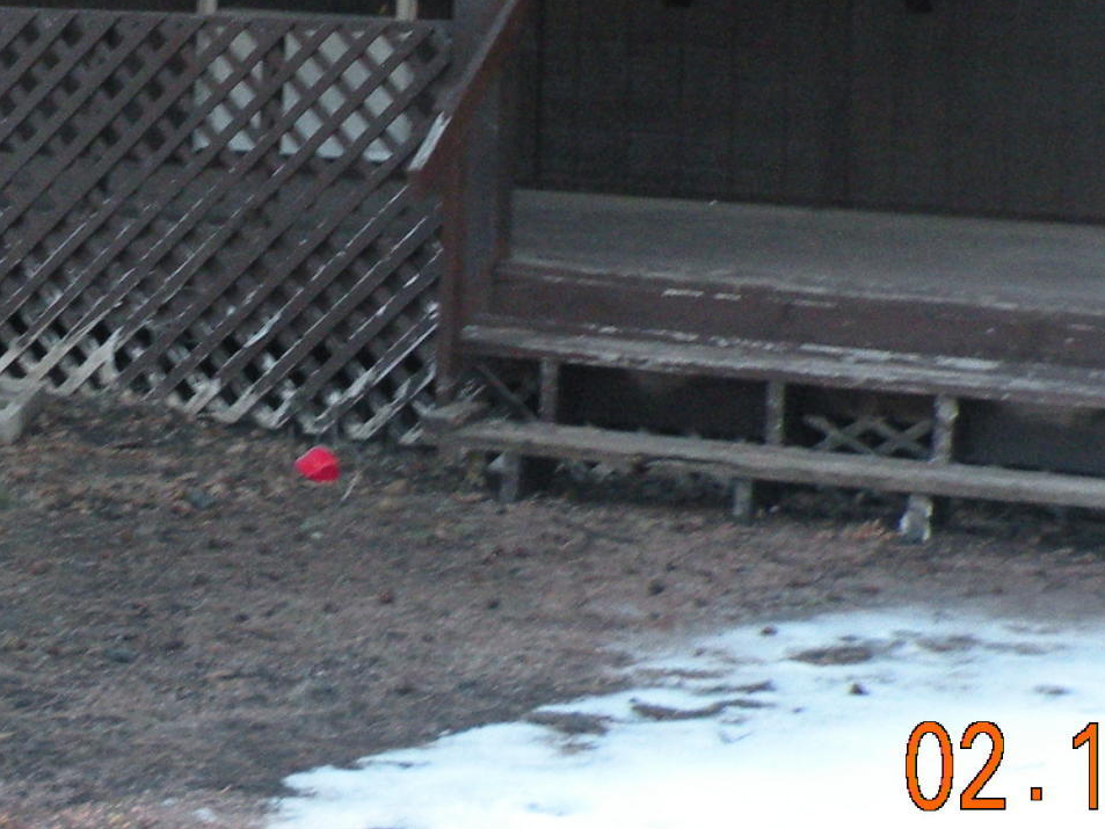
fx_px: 2714
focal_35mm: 85
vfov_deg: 16.4
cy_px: -266
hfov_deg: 22.7
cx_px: 235
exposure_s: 1/62.6
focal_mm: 4.7
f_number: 2.8
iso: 226
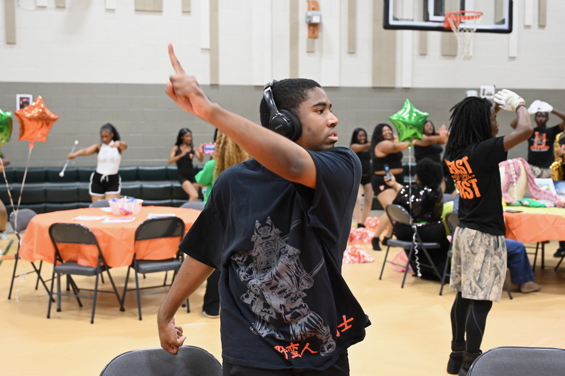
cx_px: 282
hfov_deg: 42.8
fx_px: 722
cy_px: 188
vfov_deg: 29.2
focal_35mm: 46
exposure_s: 1/250
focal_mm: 46
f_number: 4
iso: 3600
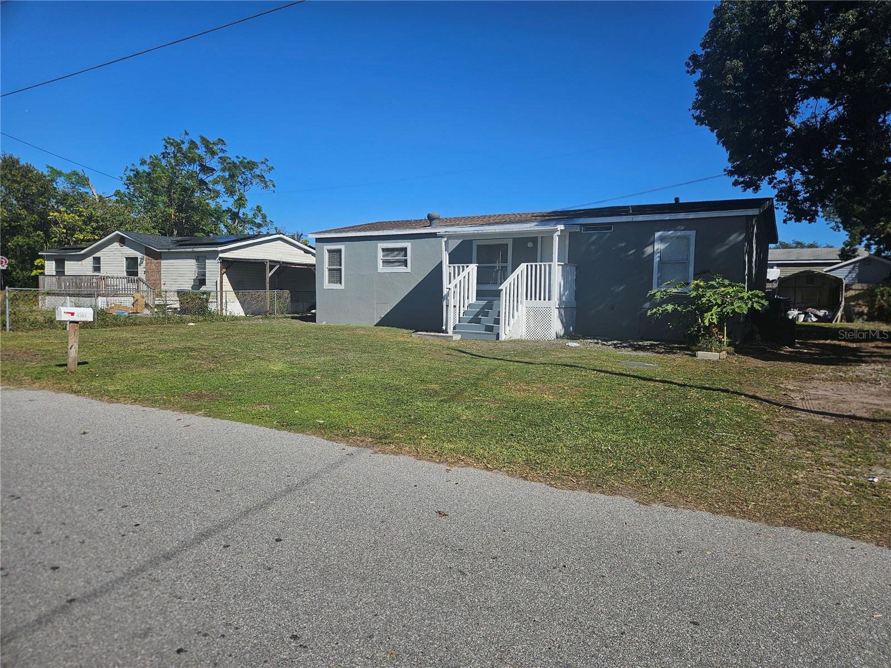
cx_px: 446
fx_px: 592
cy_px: 334
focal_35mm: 23
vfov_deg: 58.9
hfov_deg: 73.9
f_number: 1.8
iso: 25
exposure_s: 1/2945
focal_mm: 5.4
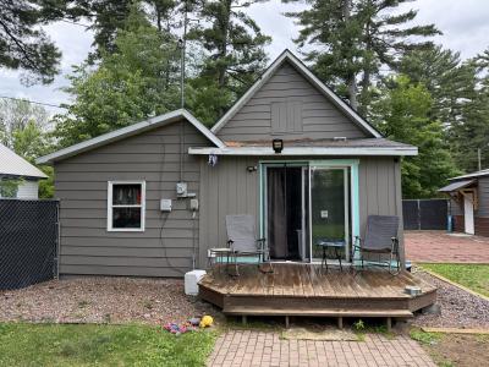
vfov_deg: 56.8
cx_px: 244
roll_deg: +0.2
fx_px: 339
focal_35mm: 24
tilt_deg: +2.7
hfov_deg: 71.6
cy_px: 184
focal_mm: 6.76
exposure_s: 1/708
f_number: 1.78
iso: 100
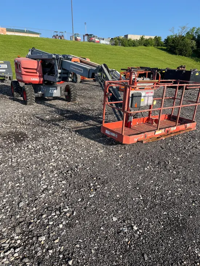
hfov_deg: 53.1
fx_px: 200
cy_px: 133
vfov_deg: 67.3
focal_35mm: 26
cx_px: 100
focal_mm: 5.1
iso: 50
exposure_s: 1/1802
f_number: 1.6
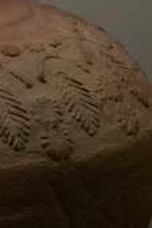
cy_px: 90
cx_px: -99
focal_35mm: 288
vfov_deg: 7.2
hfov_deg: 4.7
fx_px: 1828
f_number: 6.3
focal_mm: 50
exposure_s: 1/160
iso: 1000
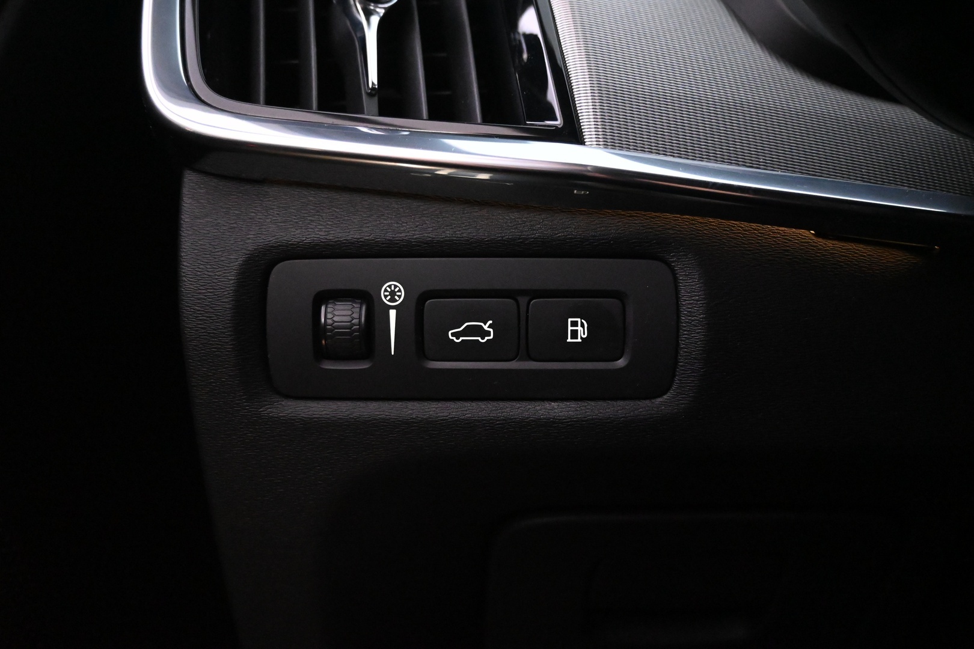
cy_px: 324
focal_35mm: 32
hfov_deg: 59.5
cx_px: 487
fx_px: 852
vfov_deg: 41.7
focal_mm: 21
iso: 8000
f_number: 4
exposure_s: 1/30
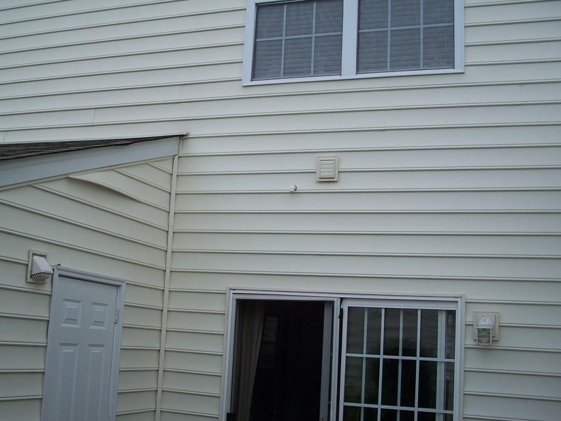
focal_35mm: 46
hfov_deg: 41.0
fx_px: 745
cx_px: 219
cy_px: 196
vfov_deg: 31.5
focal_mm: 7.8
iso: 64
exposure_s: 1/200
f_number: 2.8
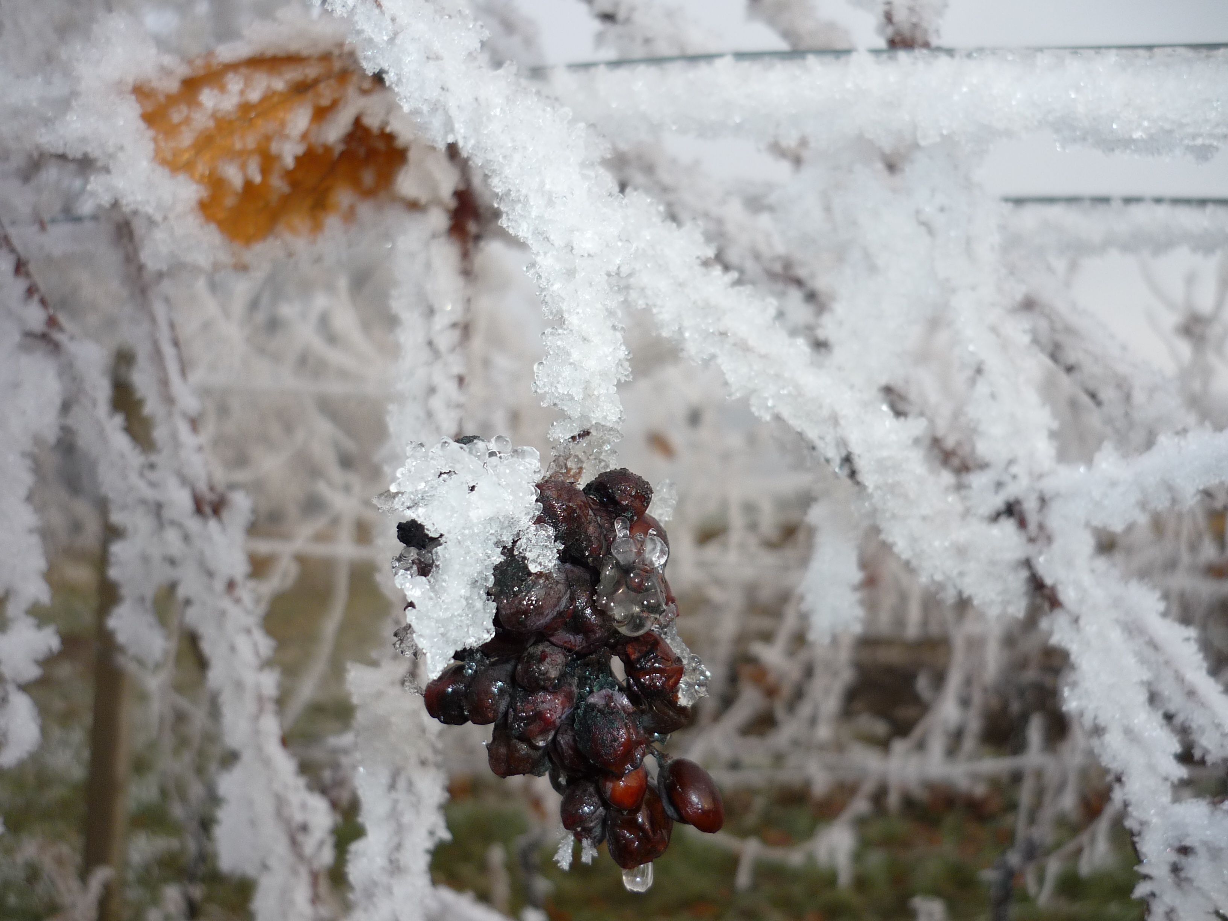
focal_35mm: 33
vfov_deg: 42.9
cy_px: 460
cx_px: 614
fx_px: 1171
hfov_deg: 55.4
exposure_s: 1/400
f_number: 2.8
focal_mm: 5.5
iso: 100
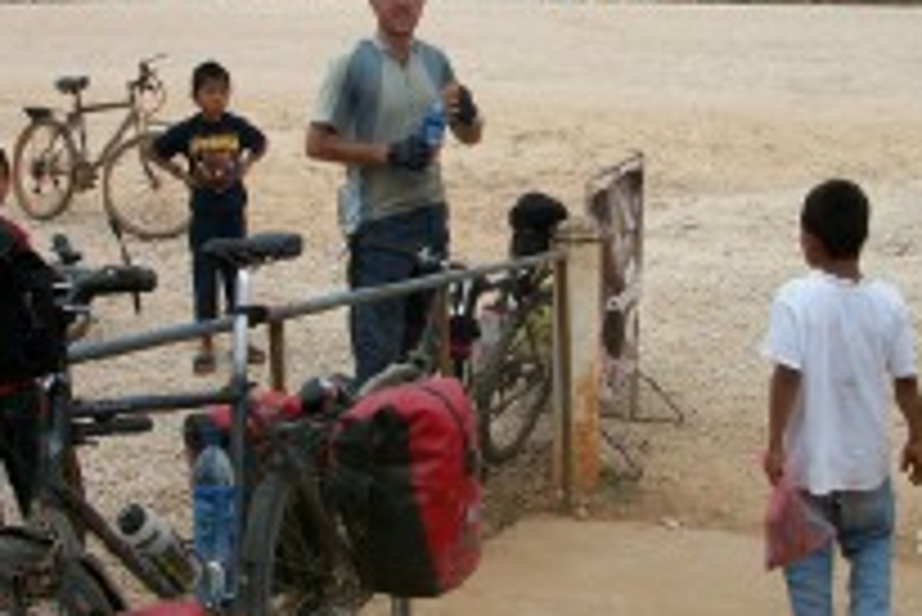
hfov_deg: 28.4
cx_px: 445
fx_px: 1820
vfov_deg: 19.2
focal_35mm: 71
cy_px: 261
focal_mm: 6.3
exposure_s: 1/320
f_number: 3.1
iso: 80
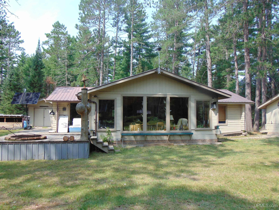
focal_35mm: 30
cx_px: 140
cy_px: 105
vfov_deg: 46.8
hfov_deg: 60.0
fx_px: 242
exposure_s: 1/500
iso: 80
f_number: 3.1
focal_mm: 5.4
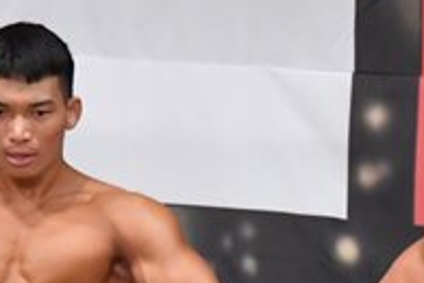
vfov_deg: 1.5
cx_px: 708
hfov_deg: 2.3
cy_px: 542
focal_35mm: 896
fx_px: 10552
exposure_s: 1/400
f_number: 5.6
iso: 6400
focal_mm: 150
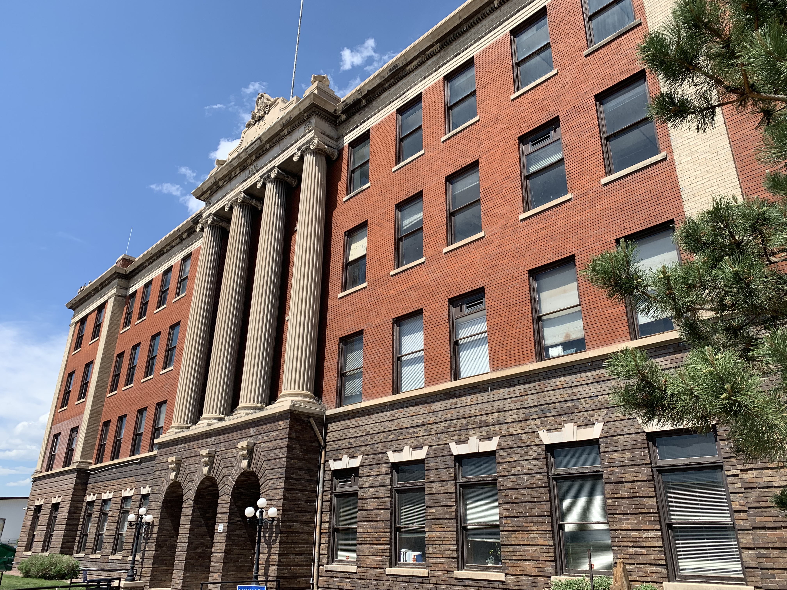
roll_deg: -1.4
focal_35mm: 26
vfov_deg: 53.1
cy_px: 295
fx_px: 591
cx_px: 394
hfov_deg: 67.3
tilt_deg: +22.4
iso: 25
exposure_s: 1/1689
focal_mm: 4.25
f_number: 1.8
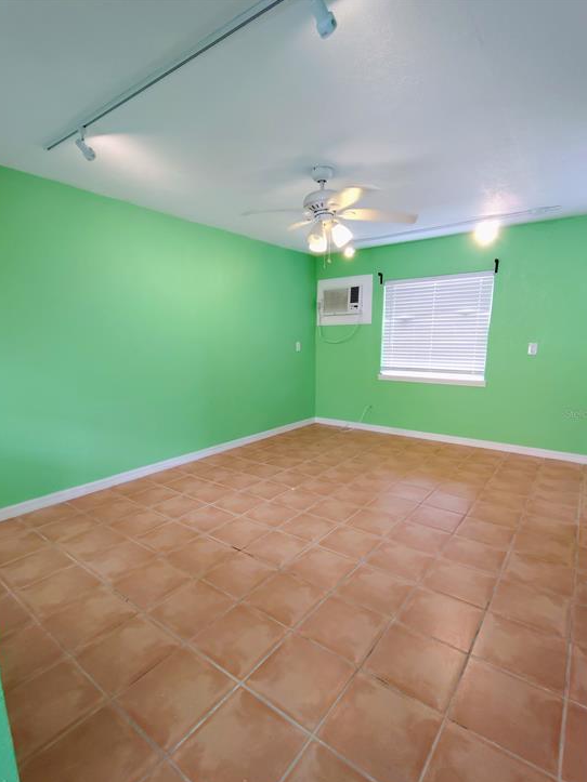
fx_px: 384
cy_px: 413
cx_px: 302
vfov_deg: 90.9
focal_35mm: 17
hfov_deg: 74.7
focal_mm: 2.13
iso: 325
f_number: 2.2
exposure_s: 1/60
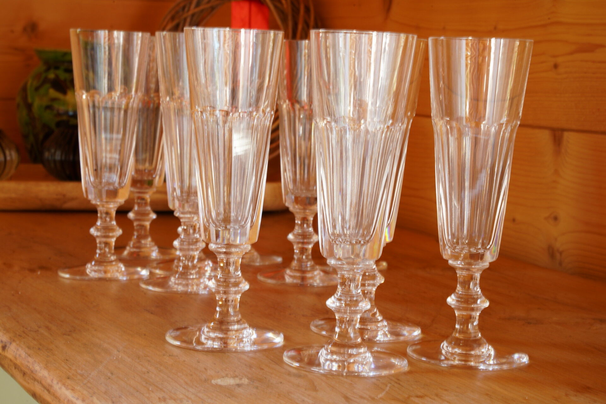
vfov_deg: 18.9
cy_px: 202
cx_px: 303
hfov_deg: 28.1
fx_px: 1212
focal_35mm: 72
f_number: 22
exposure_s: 4
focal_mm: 72
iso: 200
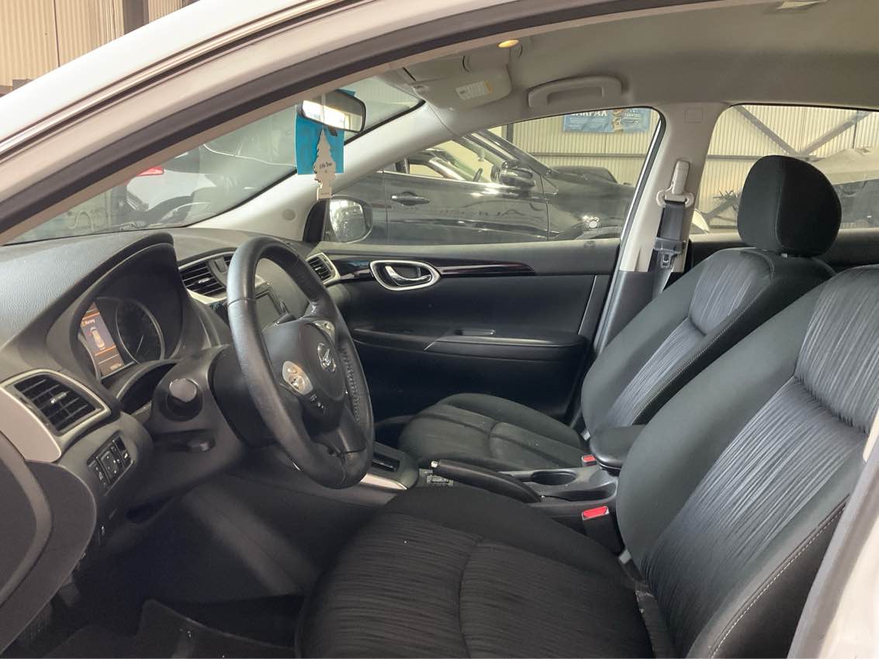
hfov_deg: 61.7
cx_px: 440
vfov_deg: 48.2
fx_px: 736
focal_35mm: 29
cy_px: 330
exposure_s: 1/40
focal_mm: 3
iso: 200
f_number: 1.8
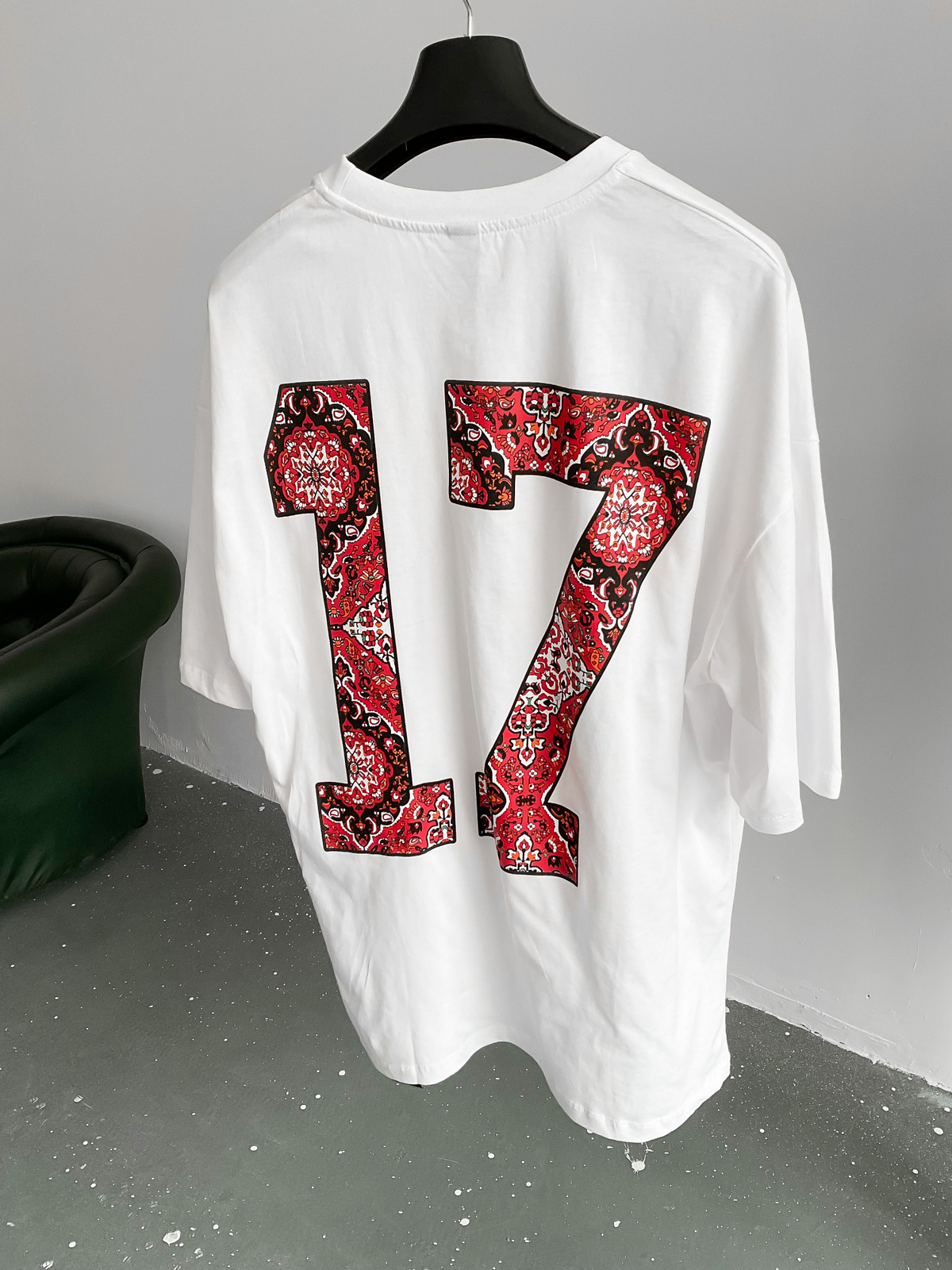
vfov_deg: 61.7
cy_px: 635
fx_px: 1063
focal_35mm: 29
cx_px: 476
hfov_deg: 48.2
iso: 50
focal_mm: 3
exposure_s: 1/120
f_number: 1.8
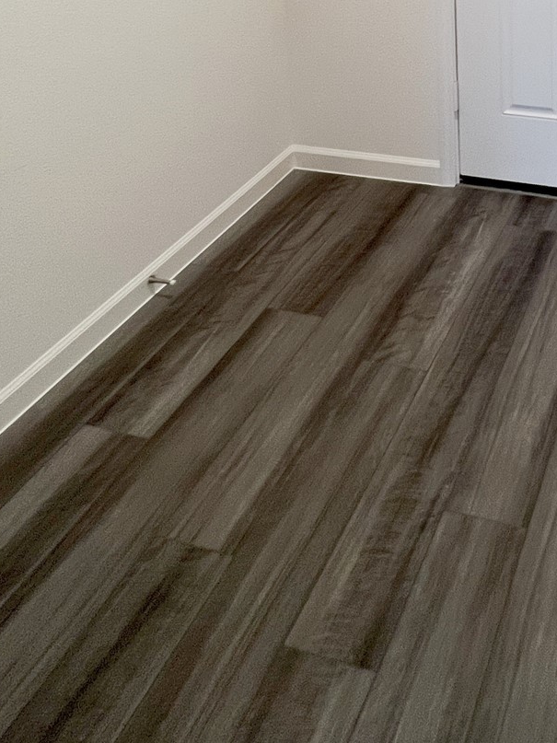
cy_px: -134
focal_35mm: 33
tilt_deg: -6.7
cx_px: 576
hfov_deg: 37.6
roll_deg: +1.3
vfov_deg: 40.4
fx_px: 708
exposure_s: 1/120
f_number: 1.8
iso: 160
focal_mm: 1.57
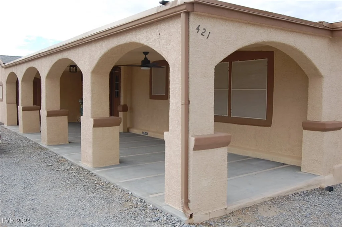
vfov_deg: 38.3
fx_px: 327
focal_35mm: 34
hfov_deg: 55.2
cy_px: 114
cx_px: 171
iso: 200
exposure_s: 1/250
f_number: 8
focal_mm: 23
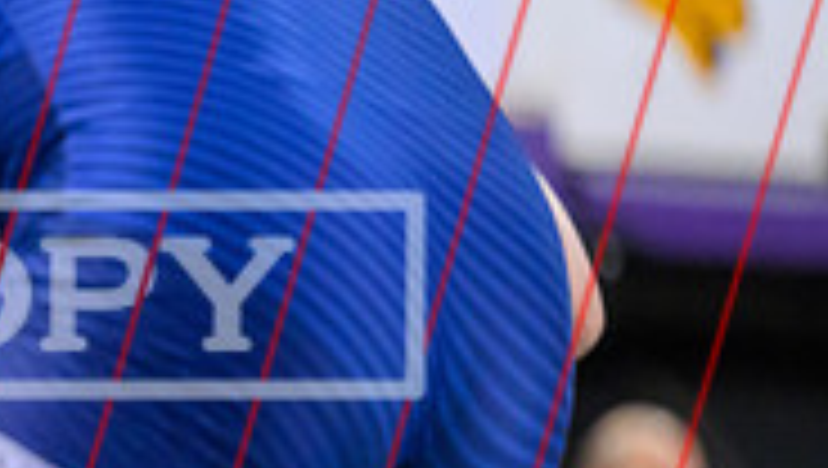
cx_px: -567
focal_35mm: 535
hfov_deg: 4.0
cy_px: 404
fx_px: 11760
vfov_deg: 2.3
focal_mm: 145
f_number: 2.8
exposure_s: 1/800
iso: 9000
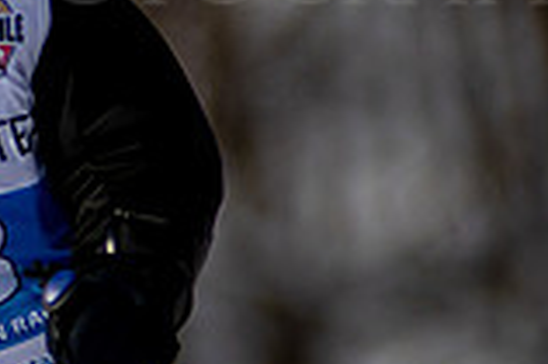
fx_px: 25136
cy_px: 88
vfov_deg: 0.8
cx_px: -219
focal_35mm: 1653
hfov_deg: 1.2
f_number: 2.8
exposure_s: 1/8000
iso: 100
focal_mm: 300
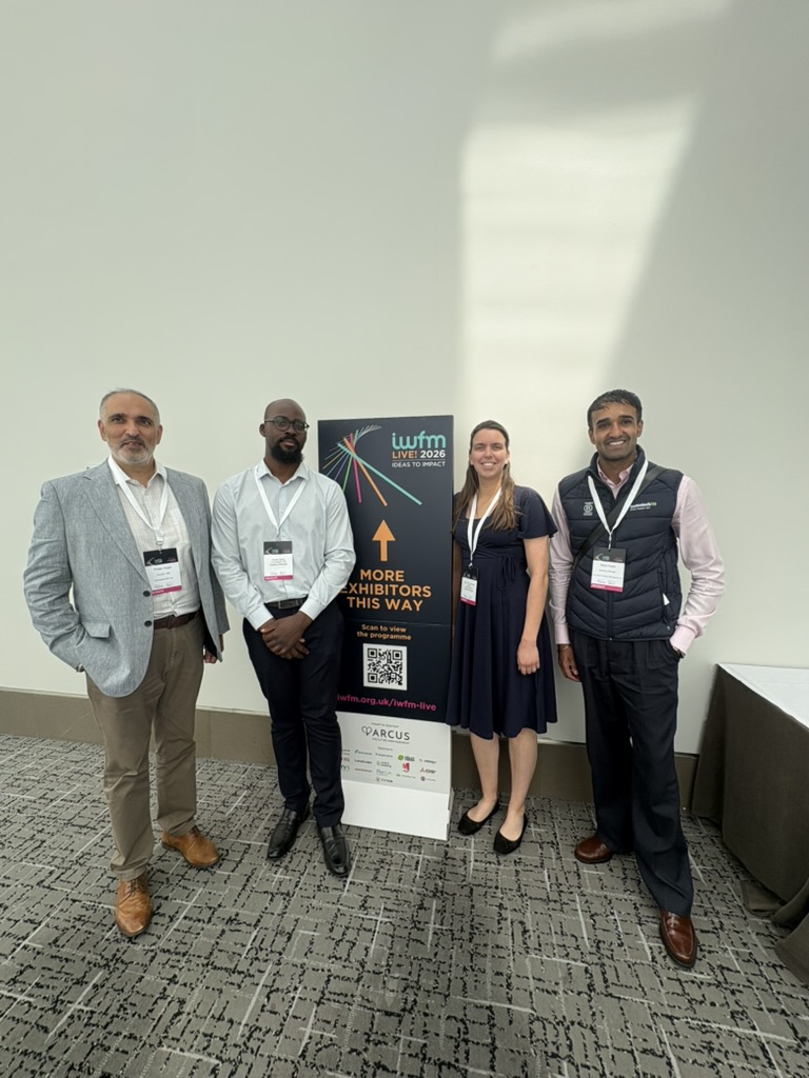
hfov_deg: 85.7
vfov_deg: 102.1
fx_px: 436
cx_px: 404
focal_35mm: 14
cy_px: 539
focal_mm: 2.22
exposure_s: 1/307
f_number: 2.2
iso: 40
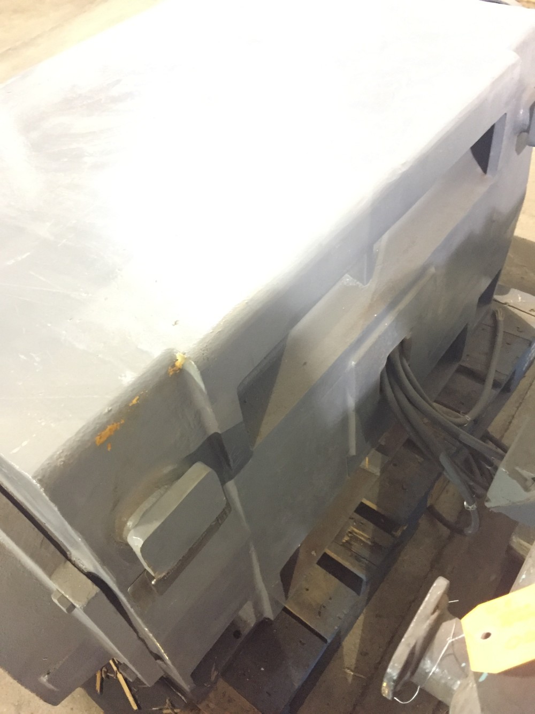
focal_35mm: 29
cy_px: 357
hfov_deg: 48.2
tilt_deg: -47.2
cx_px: 268
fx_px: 598
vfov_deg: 61.7
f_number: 2.2
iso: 800
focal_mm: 4.15
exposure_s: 1/15
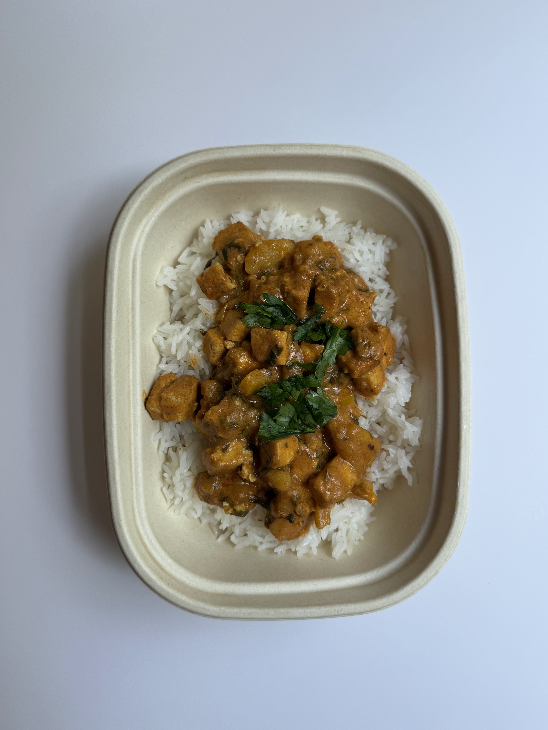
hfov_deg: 54.9
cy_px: 376
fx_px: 528
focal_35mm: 25
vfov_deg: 69.4
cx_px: 278
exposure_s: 1/191
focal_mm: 6.76
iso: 64
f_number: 1.78
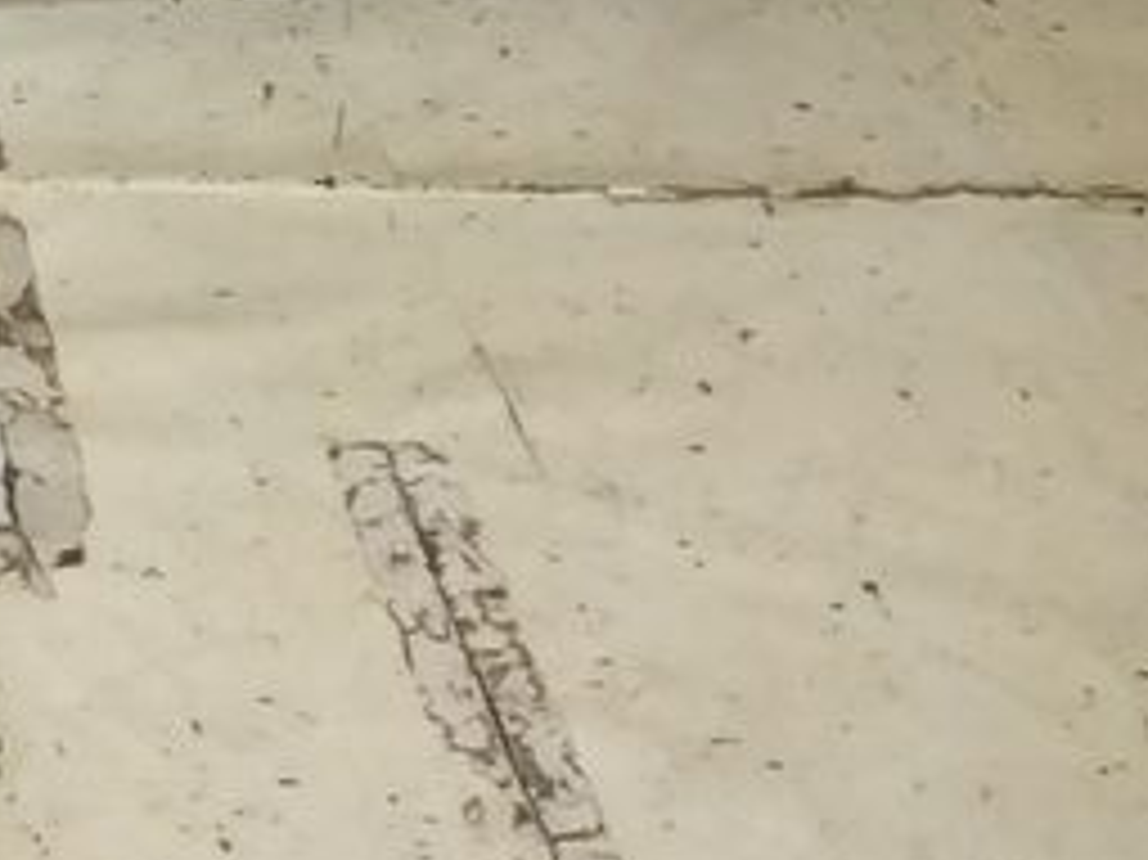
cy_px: -590
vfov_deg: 12.5
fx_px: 3646
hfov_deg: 16.1
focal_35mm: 110
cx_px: -675
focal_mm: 3.7
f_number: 1.9
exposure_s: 1/20
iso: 160
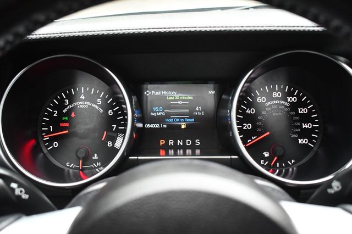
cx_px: 176
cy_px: 117
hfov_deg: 49.6
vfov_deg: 34.2
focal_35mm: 39
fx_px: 381
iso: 1600
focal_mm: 26
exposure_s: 1/125
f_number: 4
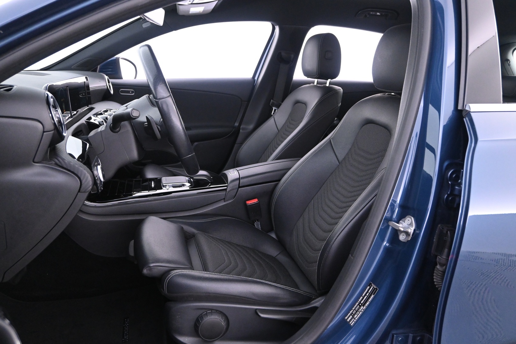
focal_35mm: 29
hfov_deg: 63.2
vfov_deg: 44.6
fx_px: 419
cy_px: 172
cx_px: 258
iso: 3200
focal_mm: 19.5
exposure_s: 1/20
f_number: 4.5
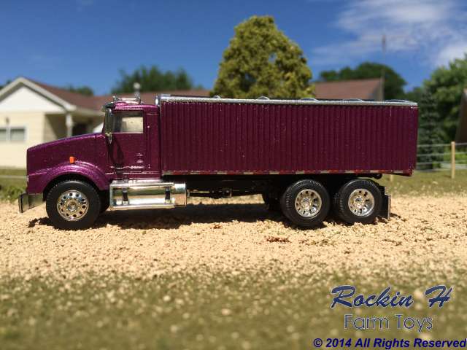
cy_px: 175
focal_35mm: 29
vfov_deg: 48.2
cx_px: 234
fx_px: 391
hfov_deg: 61.7
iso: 32
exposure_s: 1/3165
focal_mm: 4.15
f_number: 2.2
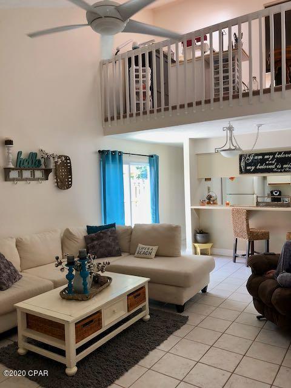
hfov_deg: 49.7
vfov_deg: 63.4
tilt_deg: -1.5
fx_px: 314
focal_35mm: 28
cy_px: 194
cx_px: 146
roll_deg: +1.7
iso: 32
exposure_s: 1/30
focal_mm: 4
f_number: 1.8
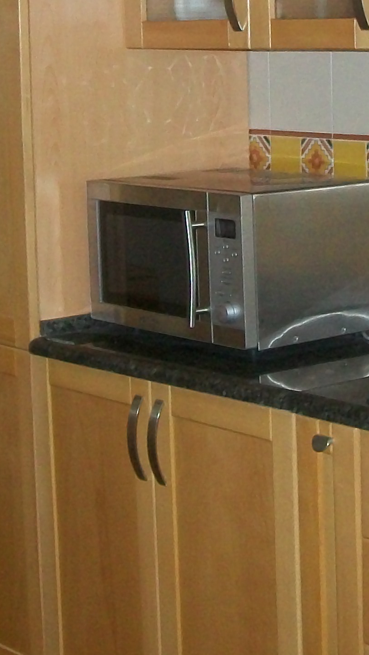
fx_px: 1653
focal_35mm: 95
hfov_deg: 12.7
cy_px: 163
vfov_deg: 22.2
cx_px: 310
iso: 160
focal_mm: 6
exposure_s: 1/60
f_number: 2.7
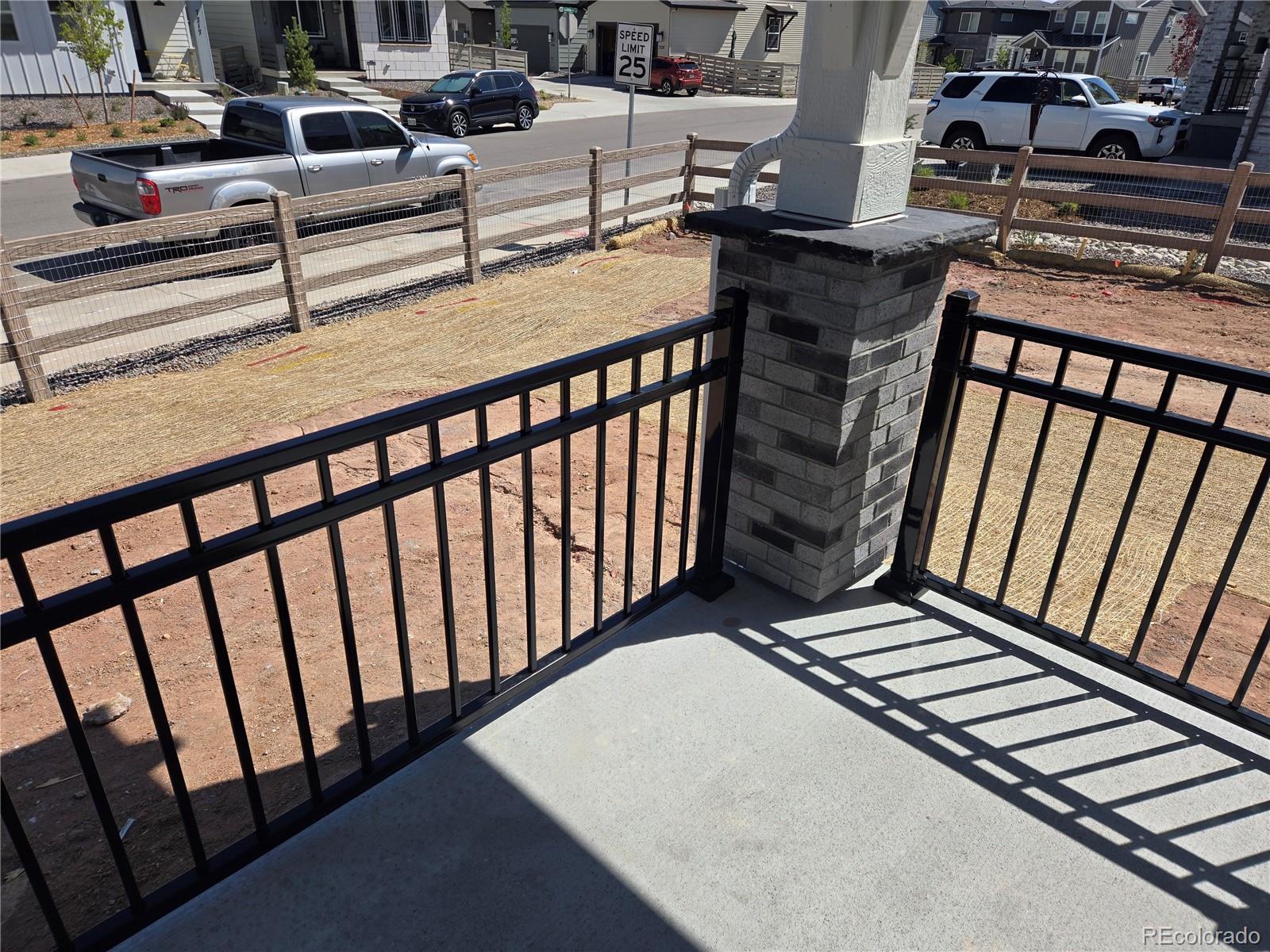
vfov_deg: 58.9
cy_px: 476
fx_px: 844
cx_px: 635
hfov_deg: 73.9
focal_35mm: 23
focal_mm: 5.4
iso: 25
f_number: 1.8
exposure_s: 1/2417
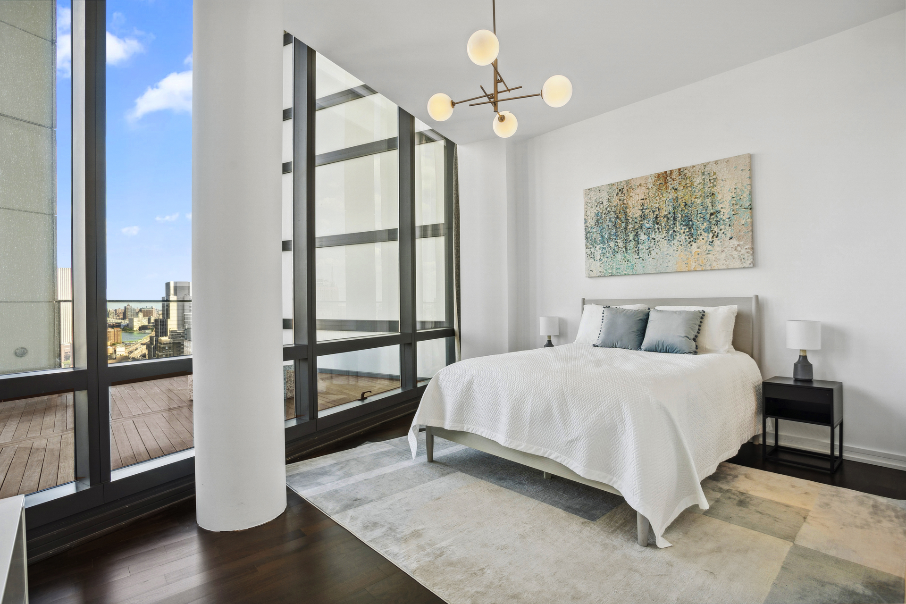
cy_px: 302
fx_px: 428
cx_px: 453
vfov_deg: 70.4
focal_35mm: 17
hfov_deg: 93.3
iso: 100
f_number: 8
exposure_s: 1/200
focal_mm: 17
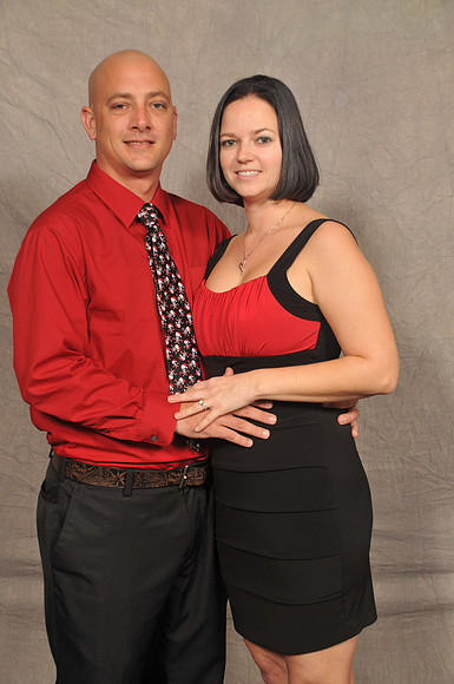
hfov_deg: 28.0
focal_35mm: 48
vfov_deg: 41.2
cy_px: 342
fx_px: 911
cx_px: 227
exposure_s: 1/125
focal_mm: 32
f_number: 5.6
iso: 200
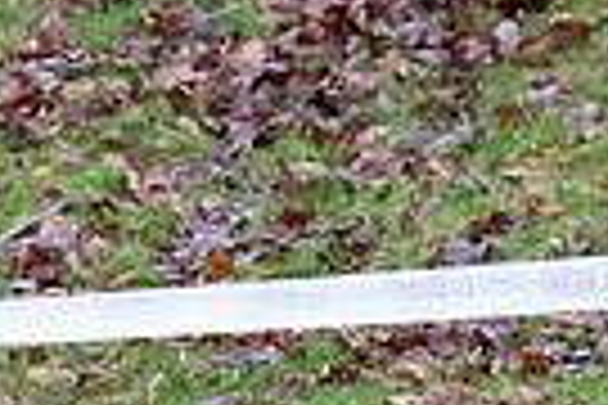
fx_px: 25686
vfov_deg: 0.9
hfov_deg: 1.4
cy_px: 110
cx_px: -520
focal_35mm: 1521
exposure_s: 1/1000
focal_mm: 200
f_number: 3.2
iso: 1250
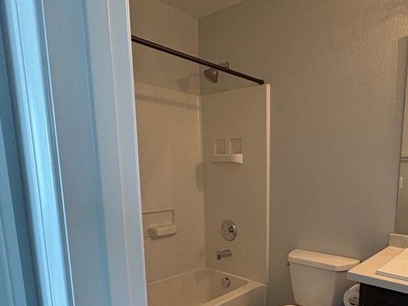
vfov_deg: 49.7
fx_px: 318
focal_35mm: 27
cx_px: 282
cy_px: 221
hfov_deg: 63.2
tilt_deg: -9.3
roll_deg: -0.7
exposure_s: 1/60
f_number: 2.2
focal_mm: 2.22
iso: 320
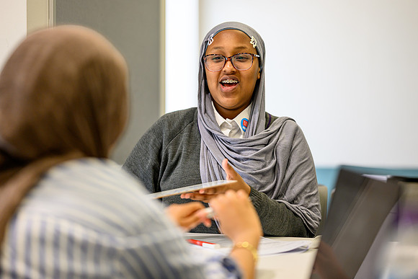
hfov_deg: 23.4
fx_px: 1008
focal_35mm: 87
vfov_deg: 15.7
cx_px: 209
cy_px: 140
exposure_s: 1/400
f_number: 1.8
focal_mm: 85
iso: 500
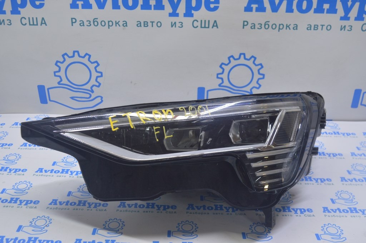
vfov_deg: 30.8
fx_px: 442
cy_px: 122
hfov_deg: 45.0
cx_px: 183
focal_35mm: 44
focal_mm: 29
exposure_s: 1/25
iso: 400
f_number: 5.6
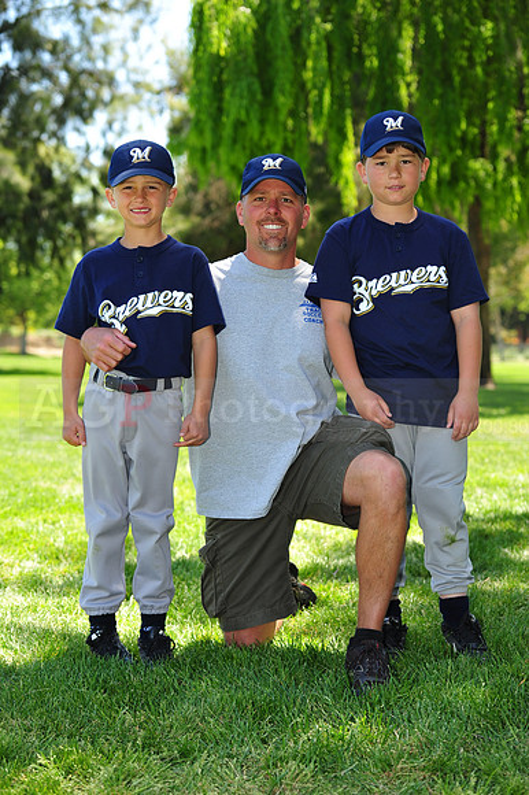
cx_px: 264
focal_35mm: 78
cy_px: 398
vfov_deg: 26.0
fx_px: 1721
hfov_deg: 17.5
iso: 200
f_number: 4.5
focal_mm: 78
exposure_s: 1/250
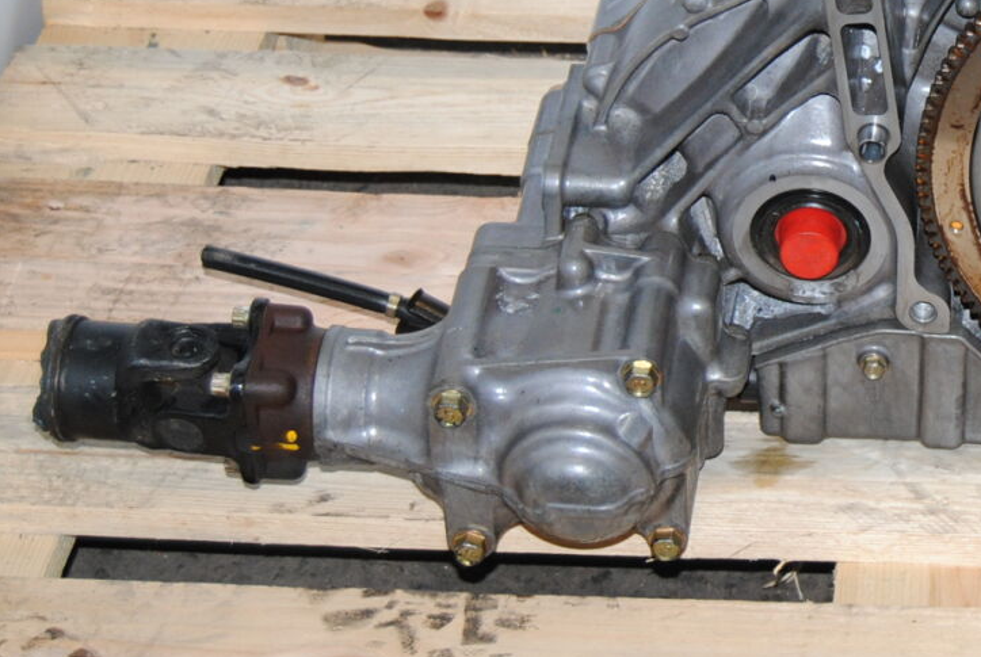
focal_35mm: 126
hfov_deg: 15.9
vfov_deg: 10.9
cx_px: 995
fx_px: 3438
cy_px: 67
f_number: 4.8
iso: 400
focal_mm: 38
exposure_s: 1/200
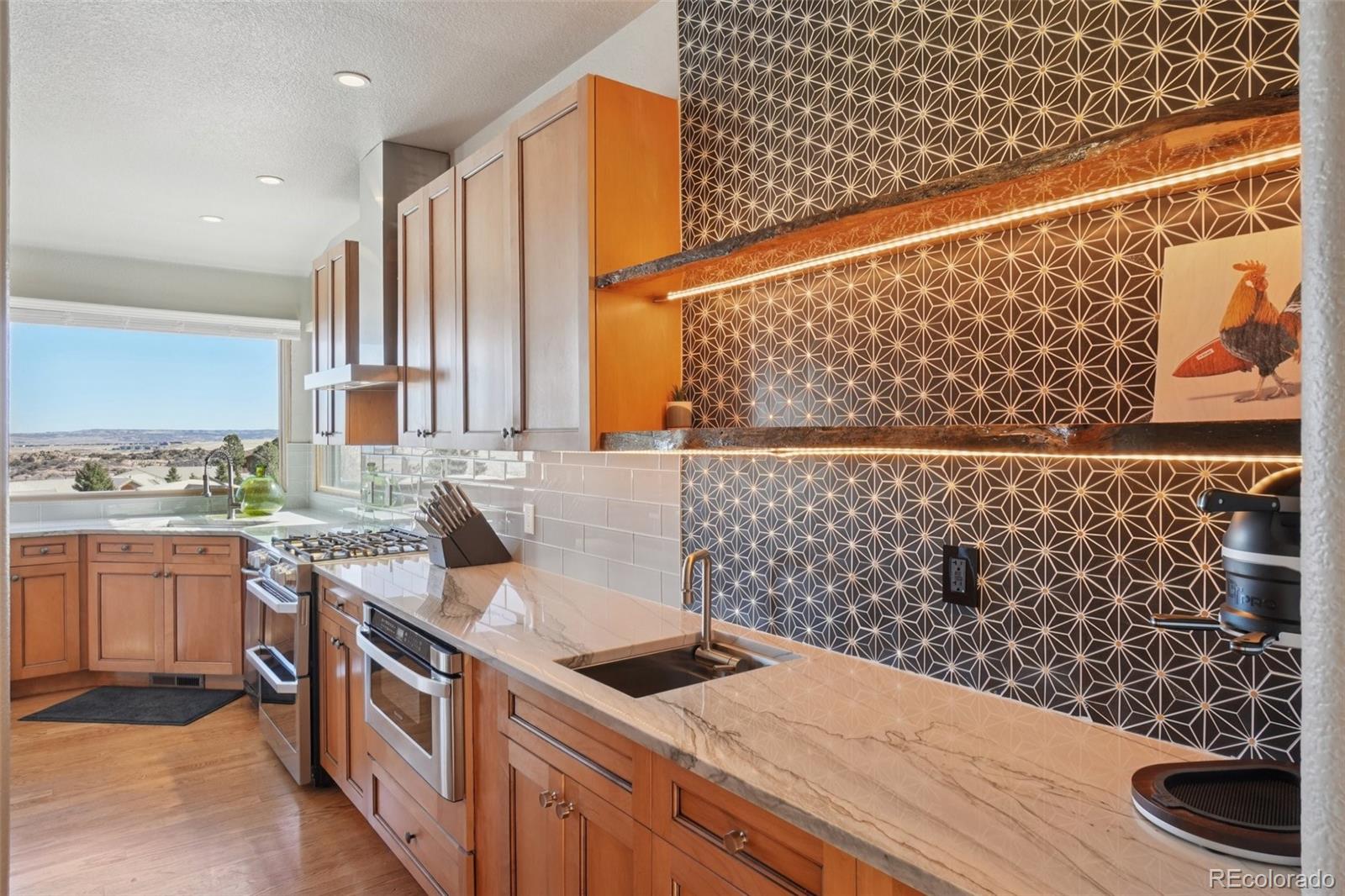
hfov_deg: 81.2
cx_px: 672
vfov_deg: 59.5
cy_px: 448
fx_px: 784
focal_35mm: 21
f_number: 8
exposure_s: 1/50
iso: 400
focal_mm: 14
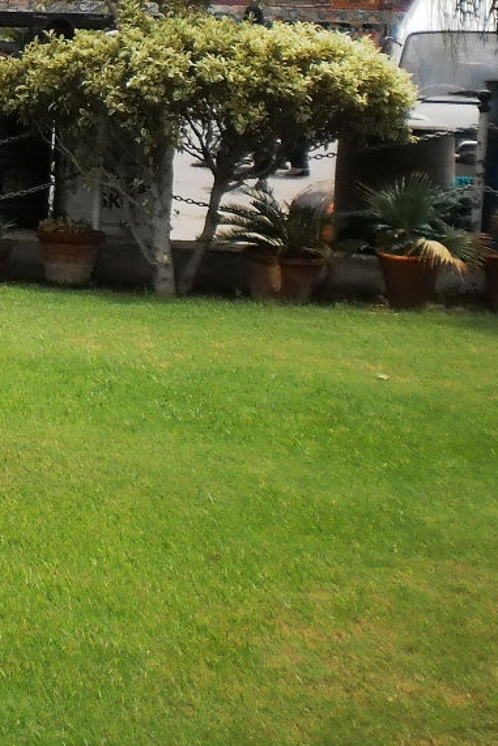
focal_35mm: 107
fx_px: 2219
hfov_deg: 12.0
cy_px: 65
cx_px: -340
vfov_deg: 18.7
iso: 100
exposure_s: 1/1000
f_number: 4.6
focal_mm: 6.3
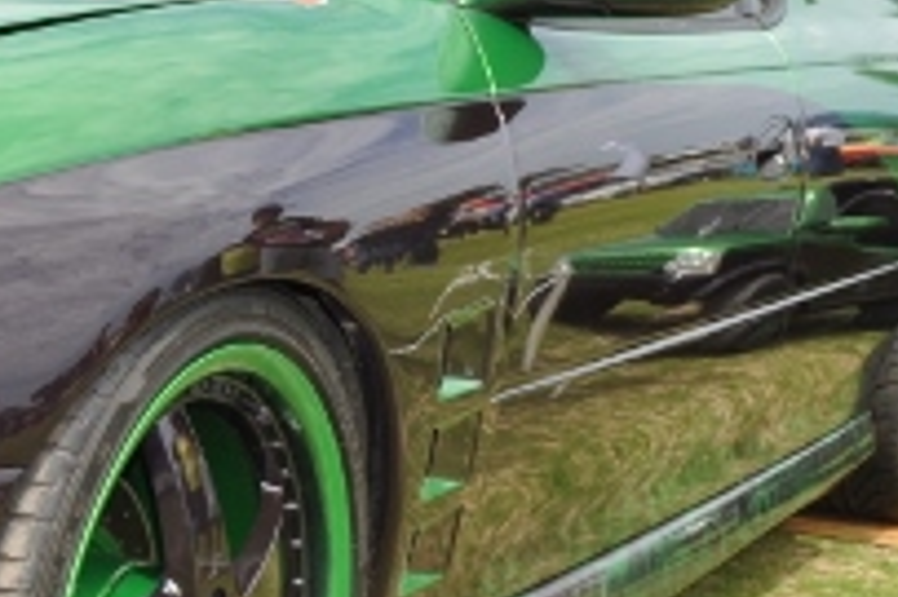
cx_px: -305
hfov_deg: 21.4
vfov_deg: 16.0
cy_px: 298
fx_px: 2119
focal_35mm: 85
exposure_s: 1/200
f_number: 16
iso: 500
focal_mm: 18
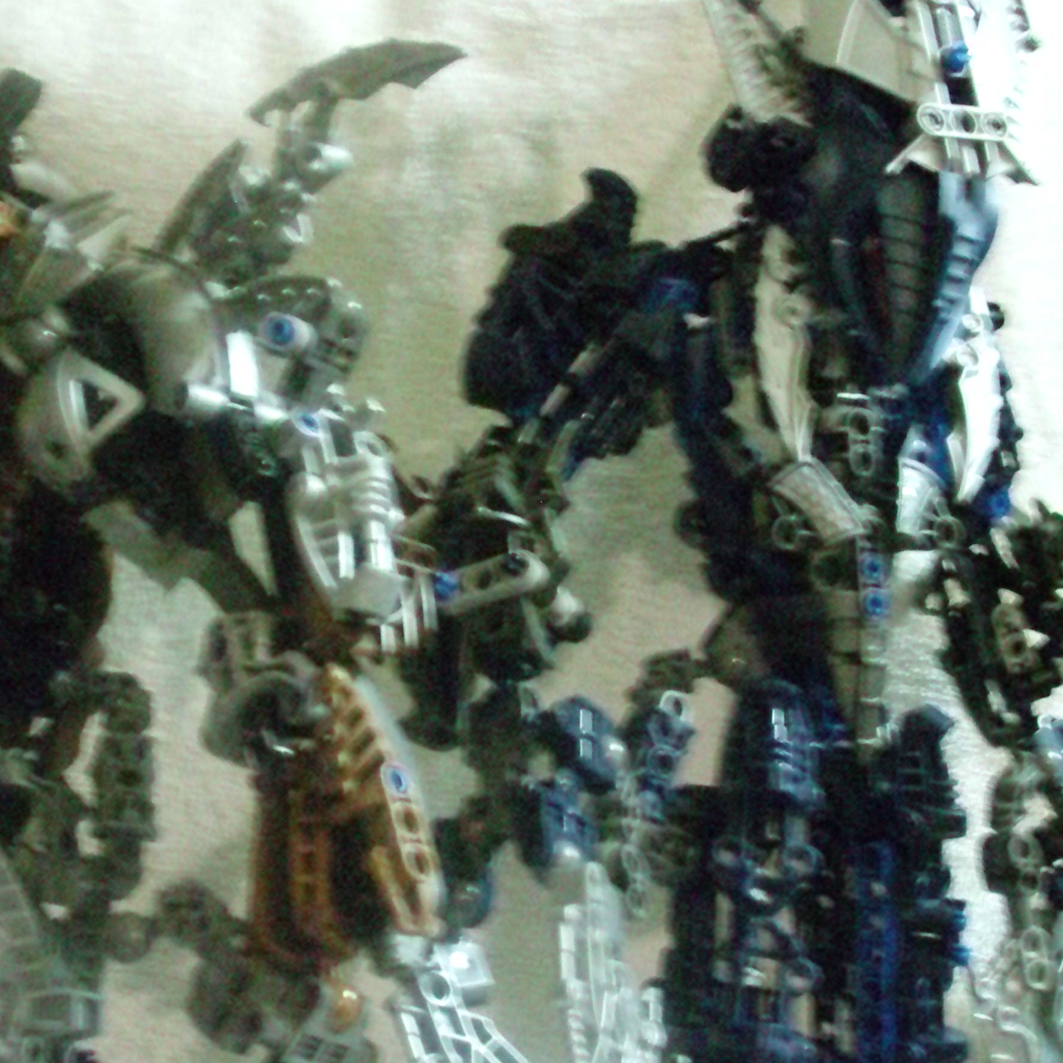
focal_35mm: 68
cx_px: 343
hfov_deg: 25.2
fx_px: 2362
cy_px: 674
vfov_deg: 25.3
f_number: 3.1
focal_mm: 6.3
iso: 1600
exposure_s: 1/9
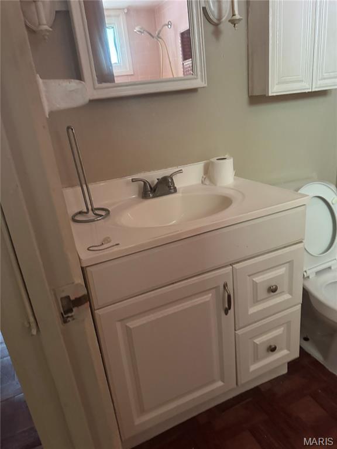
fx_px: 312
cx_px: 168
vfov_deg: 71.6
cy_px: 224
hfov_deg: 56.8
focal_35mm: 24
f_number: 1.78
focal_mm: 6.76
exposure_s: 1/40
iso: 1000
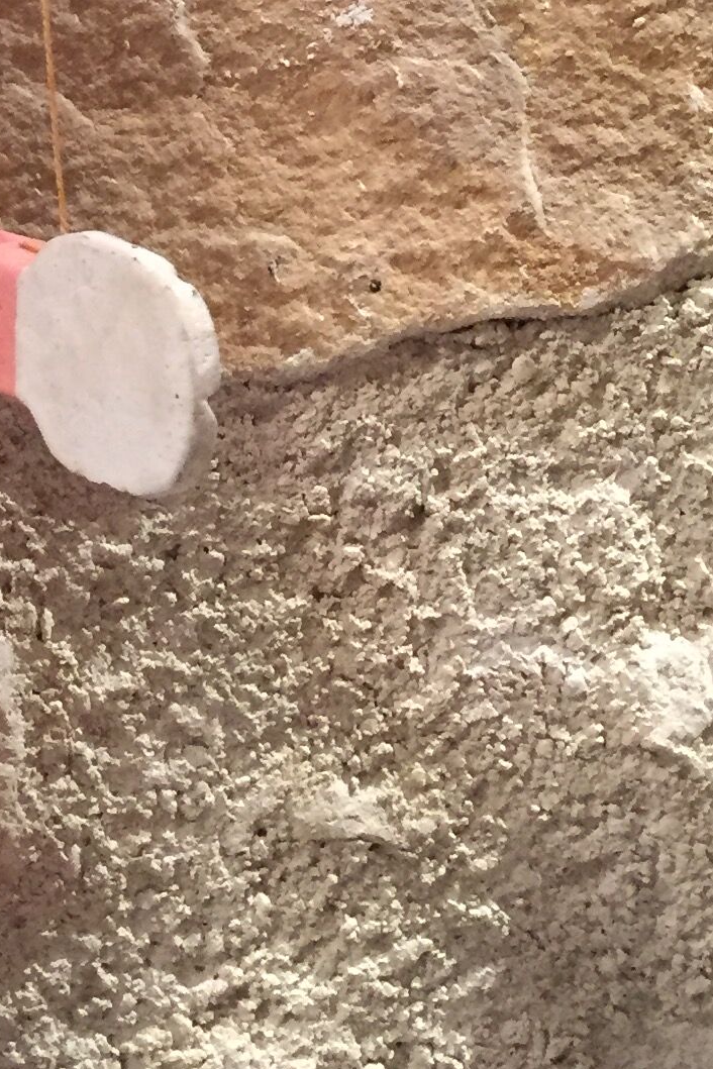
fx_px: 2763
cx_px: -225
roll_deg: +0.7
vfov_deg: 20.3
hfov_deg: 14.1
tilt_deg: -0.3
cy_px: -259
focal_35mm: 93
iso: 250
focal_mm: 4.15
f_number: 2.2
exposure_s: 1/33
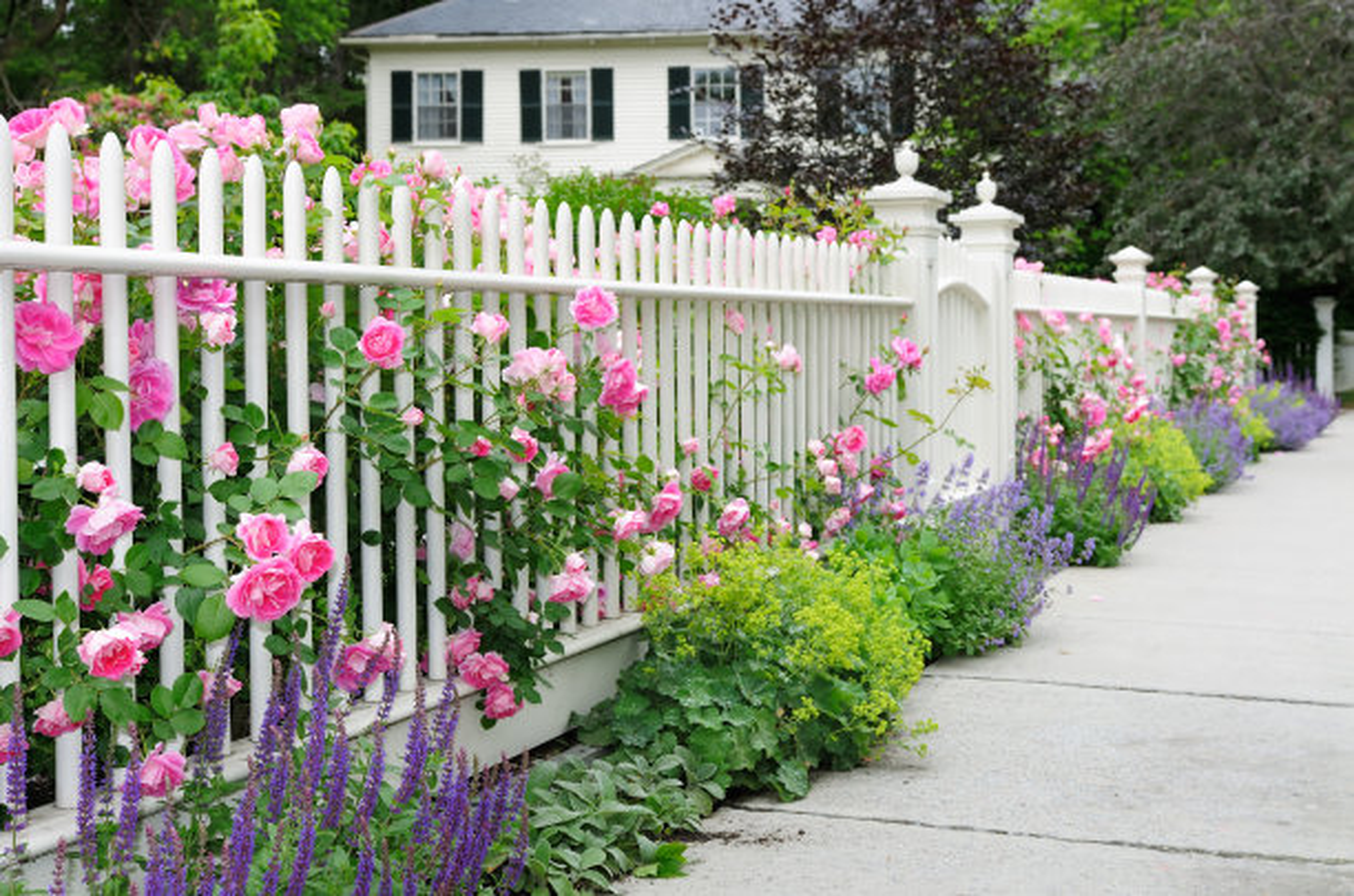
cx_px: 677
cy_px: 448
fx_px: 1914
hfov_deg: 39.0
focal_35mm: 51
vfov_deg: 26.4
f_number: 5.6
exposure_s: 1/60
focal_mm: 34
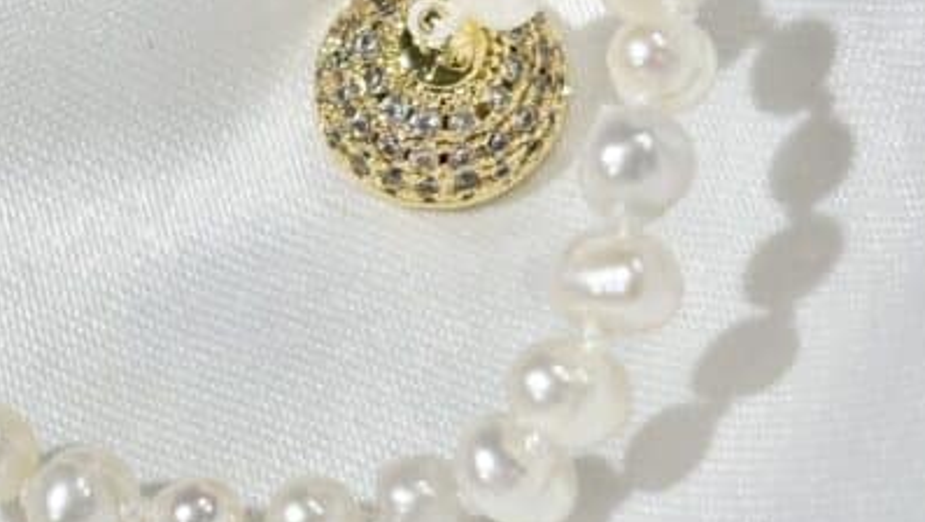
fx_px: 3584
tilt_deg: -50.7
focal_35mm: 146
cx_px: 65
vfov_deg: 8.3
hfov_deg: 14.5
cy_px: 217
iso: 32
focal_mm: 5.96
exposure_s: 1/376
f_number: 1.6
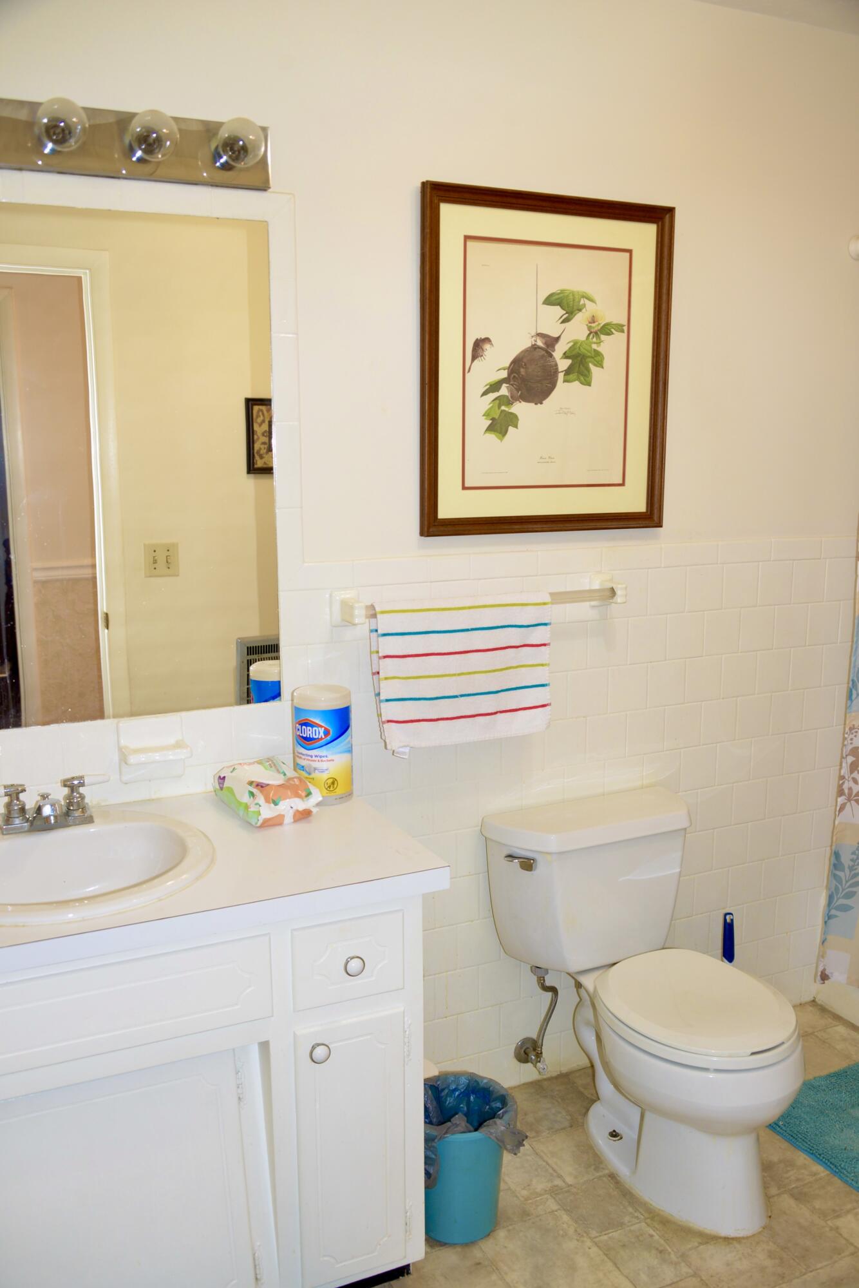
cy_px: 644
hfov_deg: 41.1
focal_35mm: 32
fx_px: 1144
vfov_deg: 58.7
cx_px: 430
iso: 1250
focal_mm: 32
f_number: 5
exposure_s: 1/60
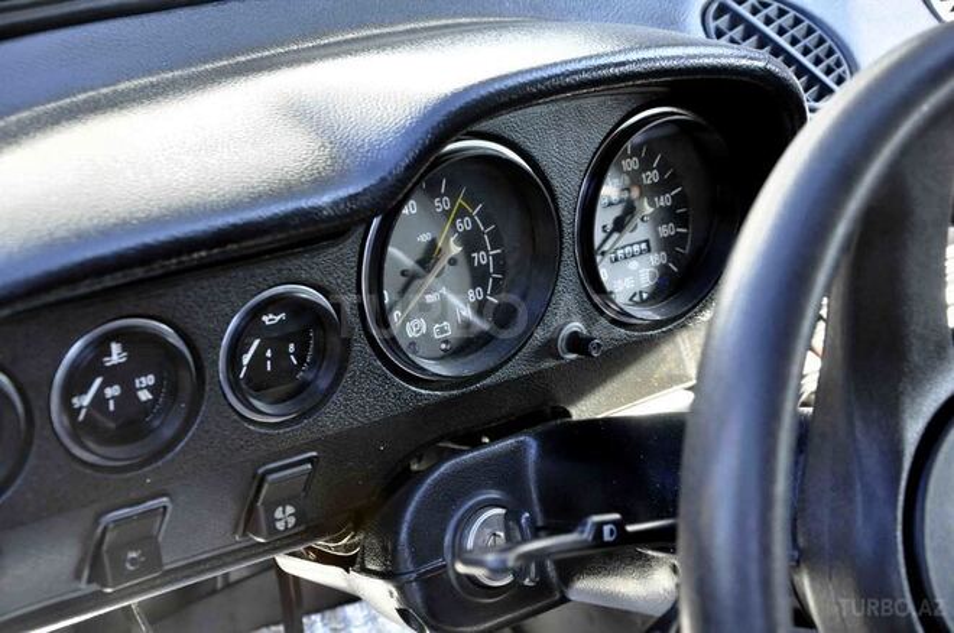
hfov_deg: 35.1
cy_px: 316
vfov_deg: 23.7
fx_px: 1508
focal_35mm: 57
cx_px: 477
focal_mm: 38
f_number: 8
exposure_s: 1/60
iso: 1000
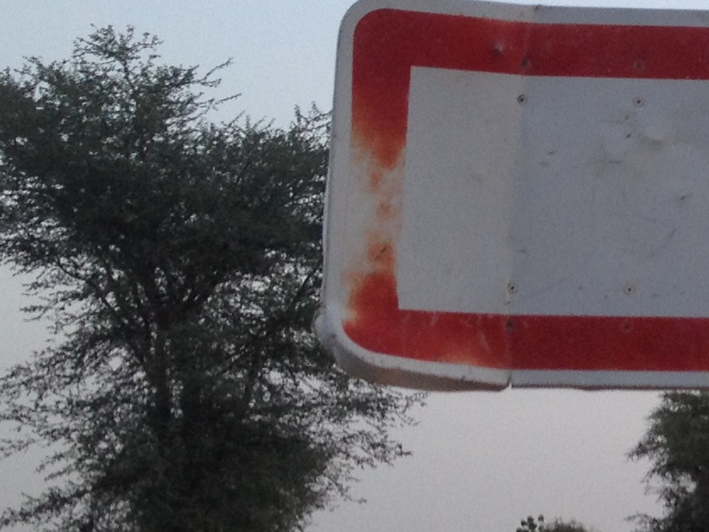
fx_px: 2786
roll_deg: +1.1
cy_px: 258
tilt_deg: +7.2
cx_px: 1204
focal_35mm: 136
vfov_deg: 10.9
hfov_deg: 13.3
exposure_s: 1/60
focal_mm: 4.28
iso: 50
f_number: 2.4
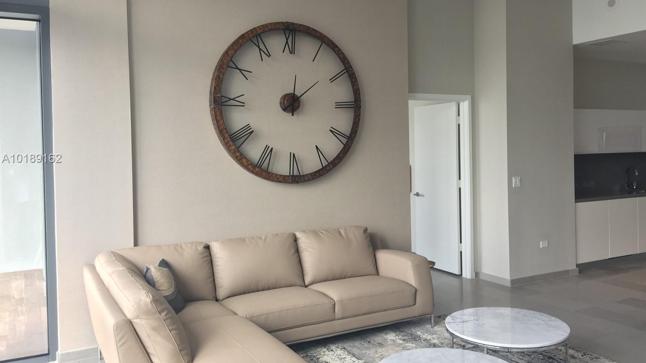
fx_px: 548
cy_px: 159
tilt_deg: -3.5
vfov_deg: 36.6
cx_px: 326
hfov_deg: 61.0
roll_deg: -0.1
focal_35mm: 32
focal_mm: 4.15
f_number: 2.2
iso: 32
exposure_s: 1/40
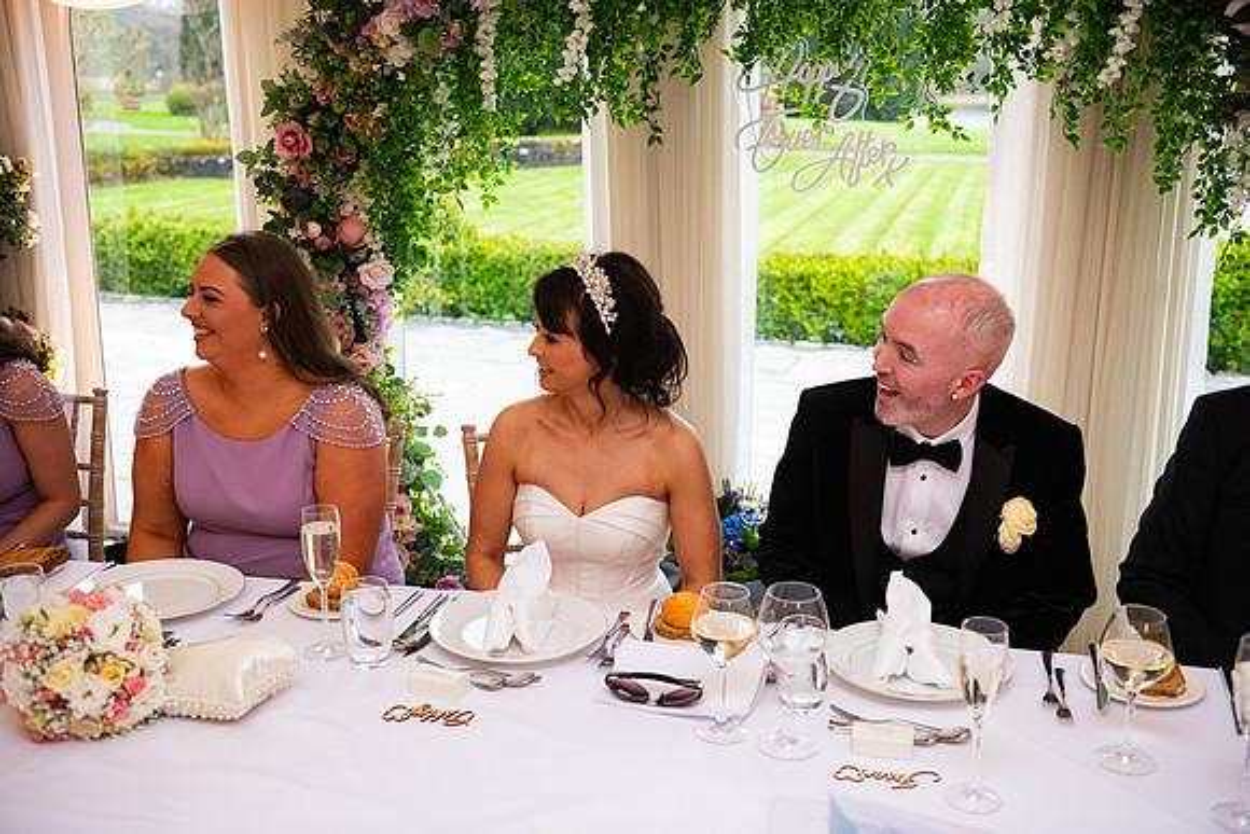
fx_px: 1320
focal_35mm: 38
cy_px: 417
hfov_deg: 50.7
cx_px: 625
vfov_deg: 35.1
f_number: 3.5
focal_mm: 38
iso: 1000
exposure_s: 1/160
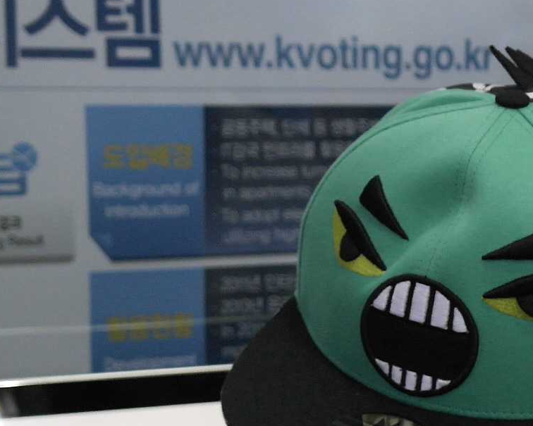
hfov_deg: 11.1
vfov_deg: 9.0
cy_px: 519
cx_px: 690
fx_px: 2682
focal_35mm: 170
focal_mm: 30
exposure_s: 1/50
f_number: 4.5
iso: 800
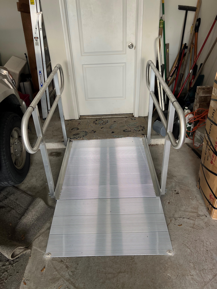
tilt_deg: -31.1
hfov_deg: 53.1
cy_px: 144
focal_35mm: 26
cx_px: 108
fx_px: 217
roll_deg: +4.1
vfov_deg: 67.3
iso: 64
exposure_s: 1/120
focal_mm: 5.7
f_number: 1.5
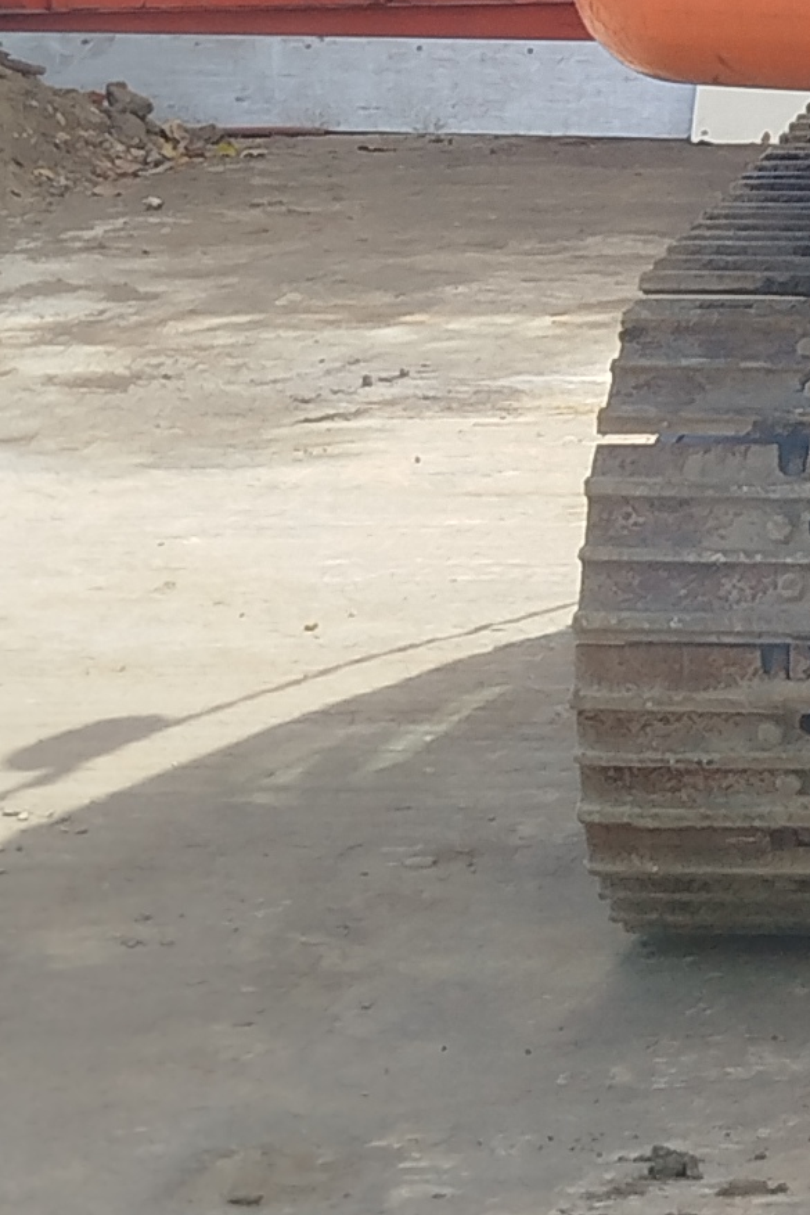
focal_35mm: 147
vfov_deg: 13.1
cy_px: -702
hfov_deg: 8.6
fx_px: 4959
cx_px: 1822
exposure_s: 1/786
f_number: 1.7
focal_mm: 5.31
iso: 50
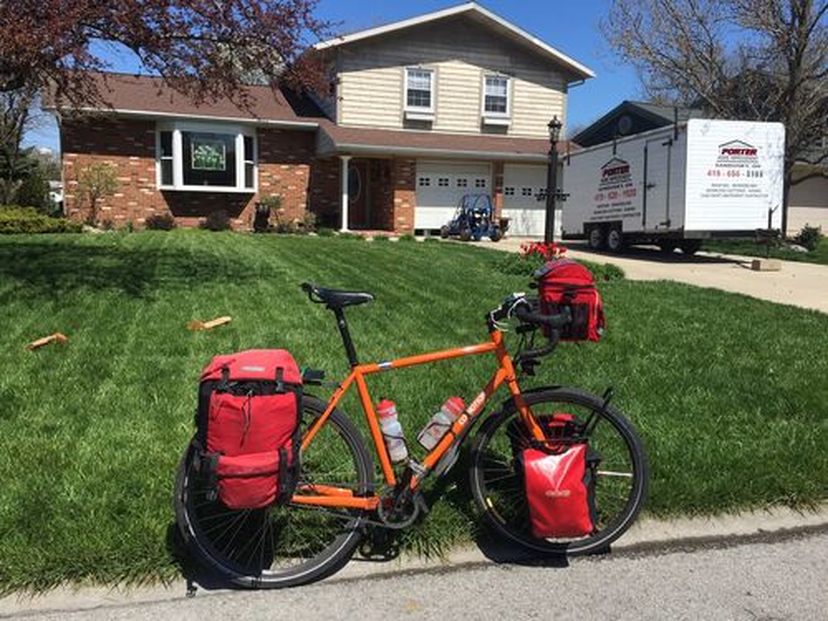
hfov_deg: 61.7
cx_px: 414
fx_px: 694
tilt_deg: -8.1
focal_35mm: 29
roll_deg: -1.8
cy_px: 310
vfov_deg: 48.2
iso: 32
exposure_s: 1/2326
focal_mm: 4.15
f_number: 2.2
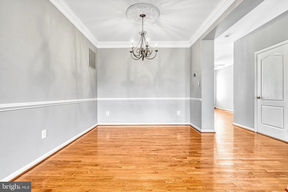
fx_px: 128
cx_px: 144
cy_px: 96
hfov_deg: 96.7
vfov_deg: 73.8
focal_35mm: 16
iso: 1250
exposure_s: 1/125
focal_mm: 16
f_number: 8
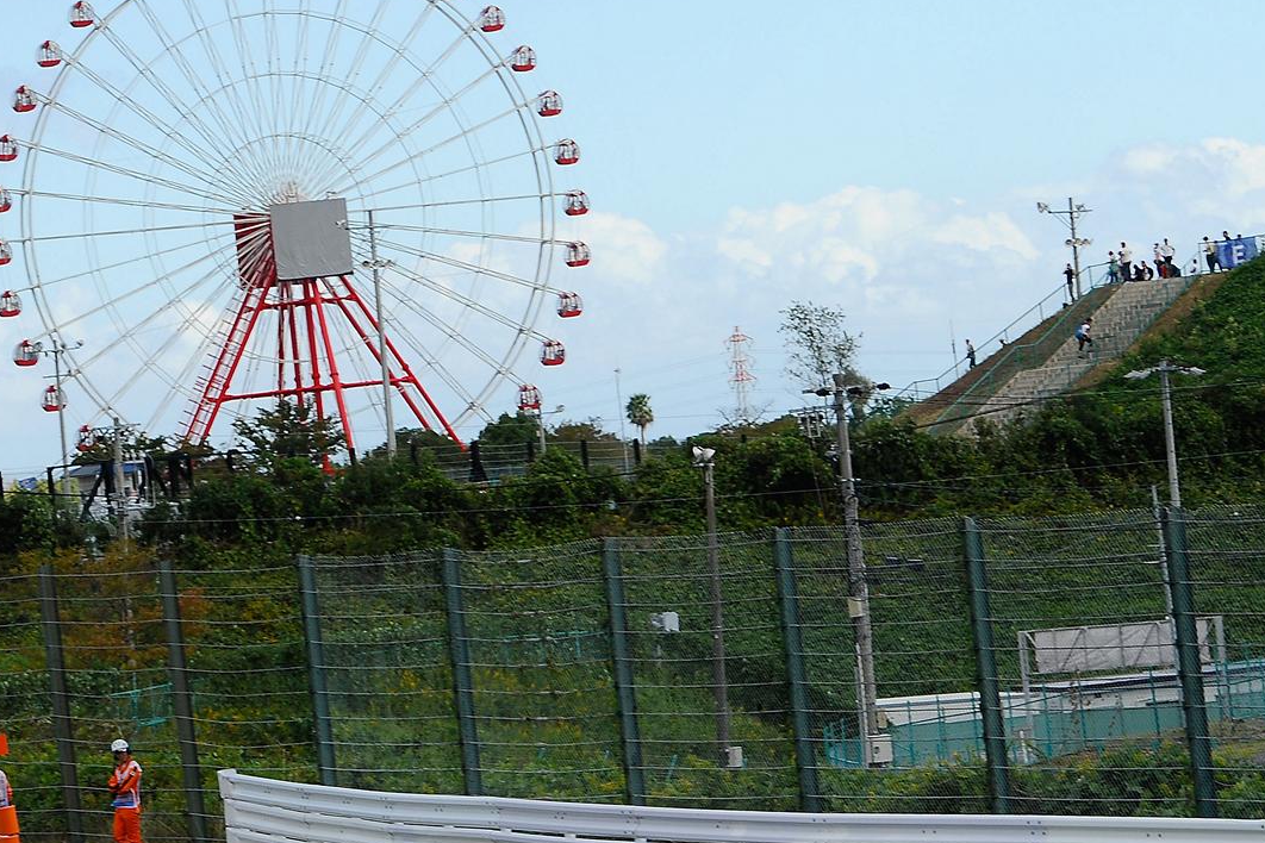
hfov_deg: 11.6
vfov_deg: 7.8
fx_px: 6219
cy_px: 455
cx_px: 492
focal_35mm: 177
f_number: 8
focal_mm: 116
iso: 400
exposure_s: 1/800
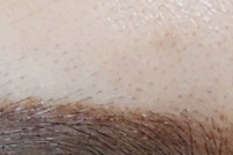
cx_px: -27
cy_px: 287
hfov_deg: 7.8
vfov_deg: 5.1
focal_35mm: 262
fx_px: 1693
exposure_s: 1/50
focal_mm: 44
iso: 3200
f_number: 5.6
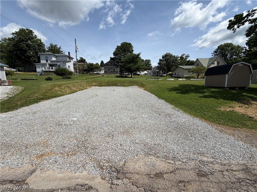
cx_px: 128
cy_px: 96
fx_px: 104
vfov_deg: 85.7
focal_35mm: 14
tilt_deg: -7.4
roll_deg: +0.8
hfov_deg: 102.1
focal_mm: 2.22
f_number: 2.2
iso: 20
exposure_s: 1/1339
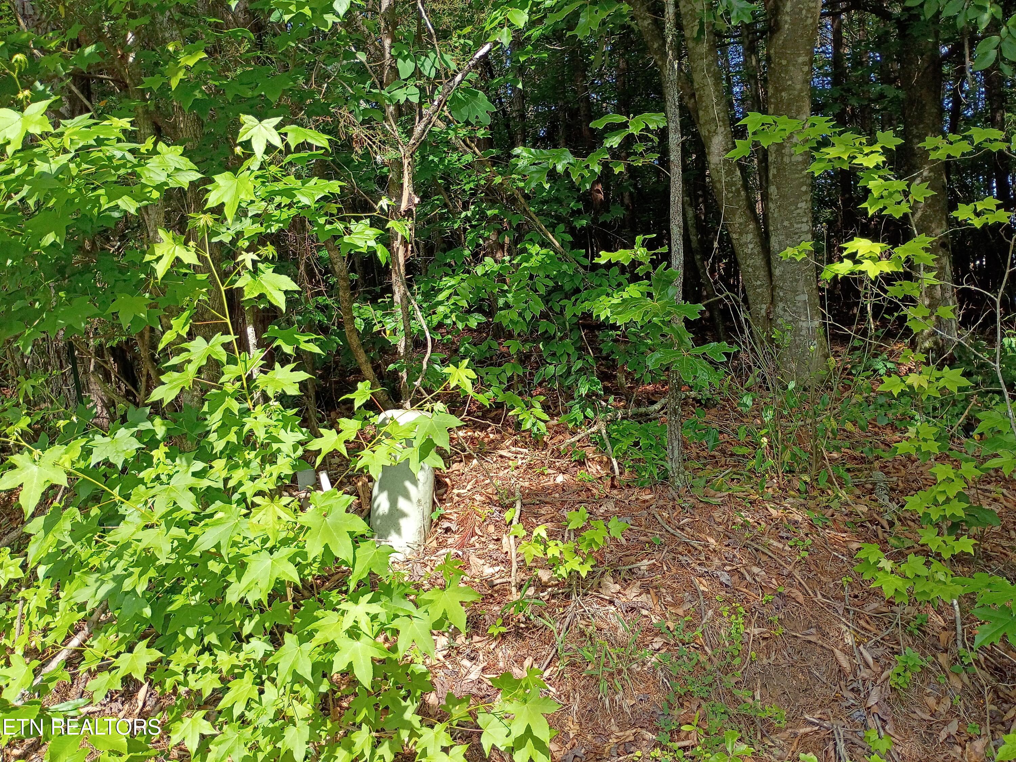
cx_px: 508
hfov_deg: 61.7
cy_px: 381
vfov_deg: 48.2
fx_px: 851
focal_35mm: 29
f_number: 1.8
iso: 100
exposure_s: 1/310
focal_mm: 4.27
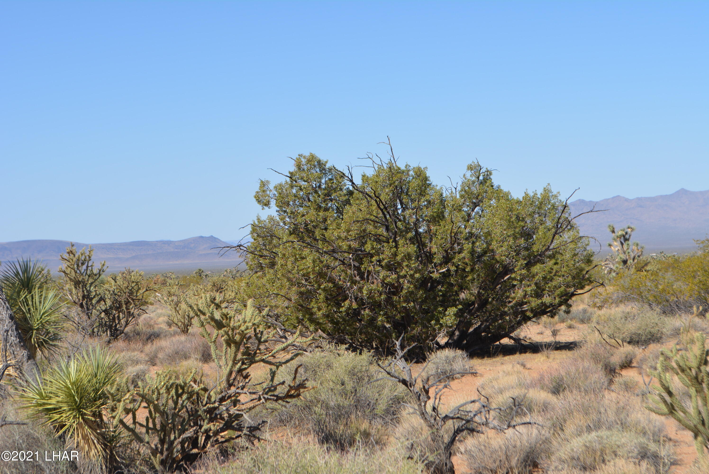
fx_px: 1626
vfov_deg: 16.6
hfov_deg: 24.6
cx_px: 354
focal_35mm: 82
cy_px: 237
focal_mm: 55
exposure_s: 1/200
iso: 100
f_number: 10
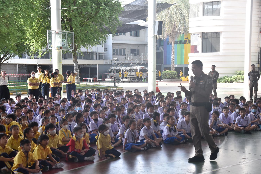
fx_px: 471
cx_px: 130
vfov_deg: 20.9
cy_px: 87
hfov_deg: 31.0
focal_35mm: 65
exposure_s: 1/400
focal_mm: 65
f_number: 4.5
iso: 1600
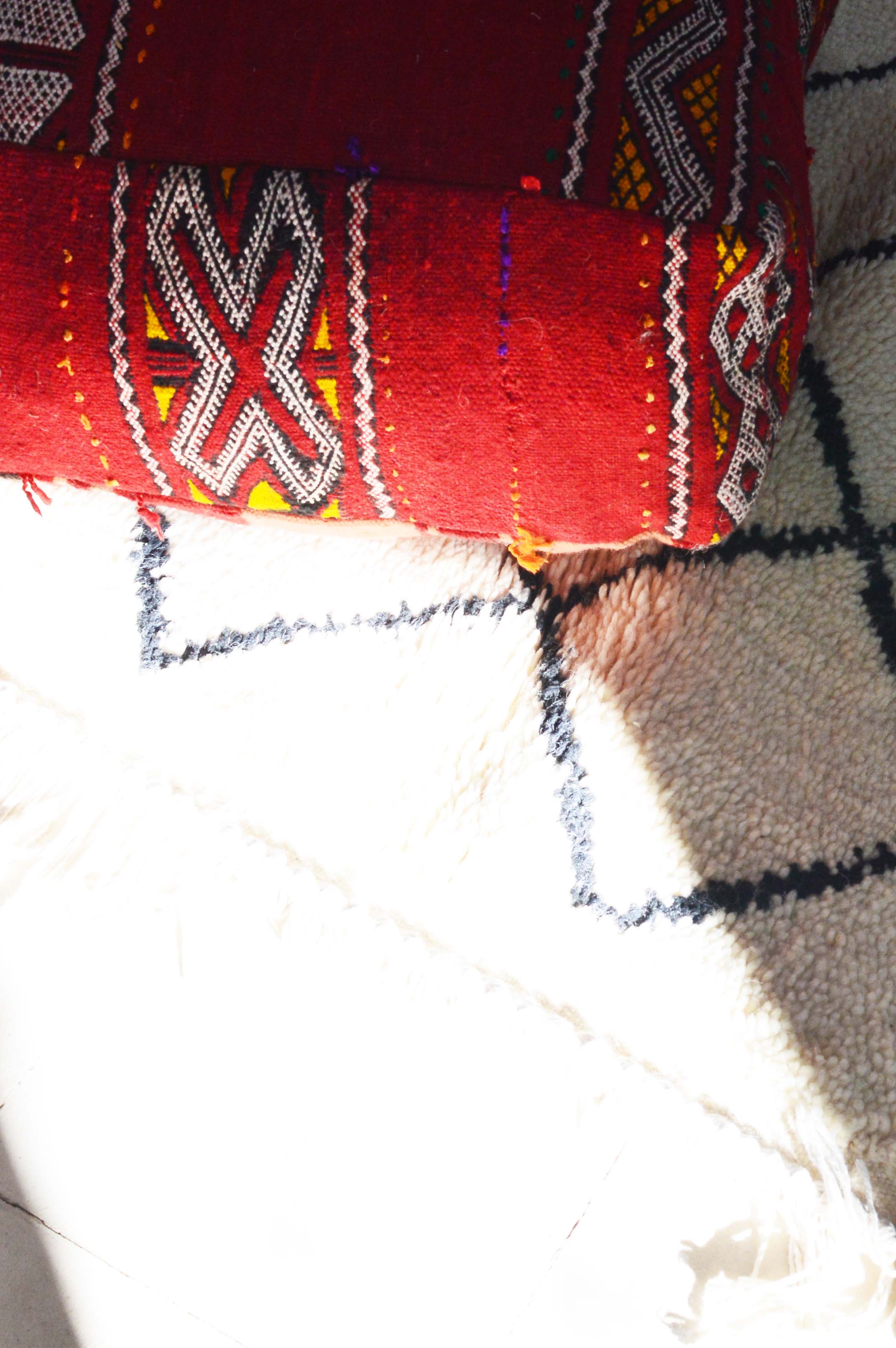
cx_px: 722
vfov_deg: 35.7
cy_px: 643
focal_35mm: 56
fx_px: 2094
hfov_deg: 23.8
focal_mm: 20
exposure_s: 1/80
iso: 400
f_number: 9
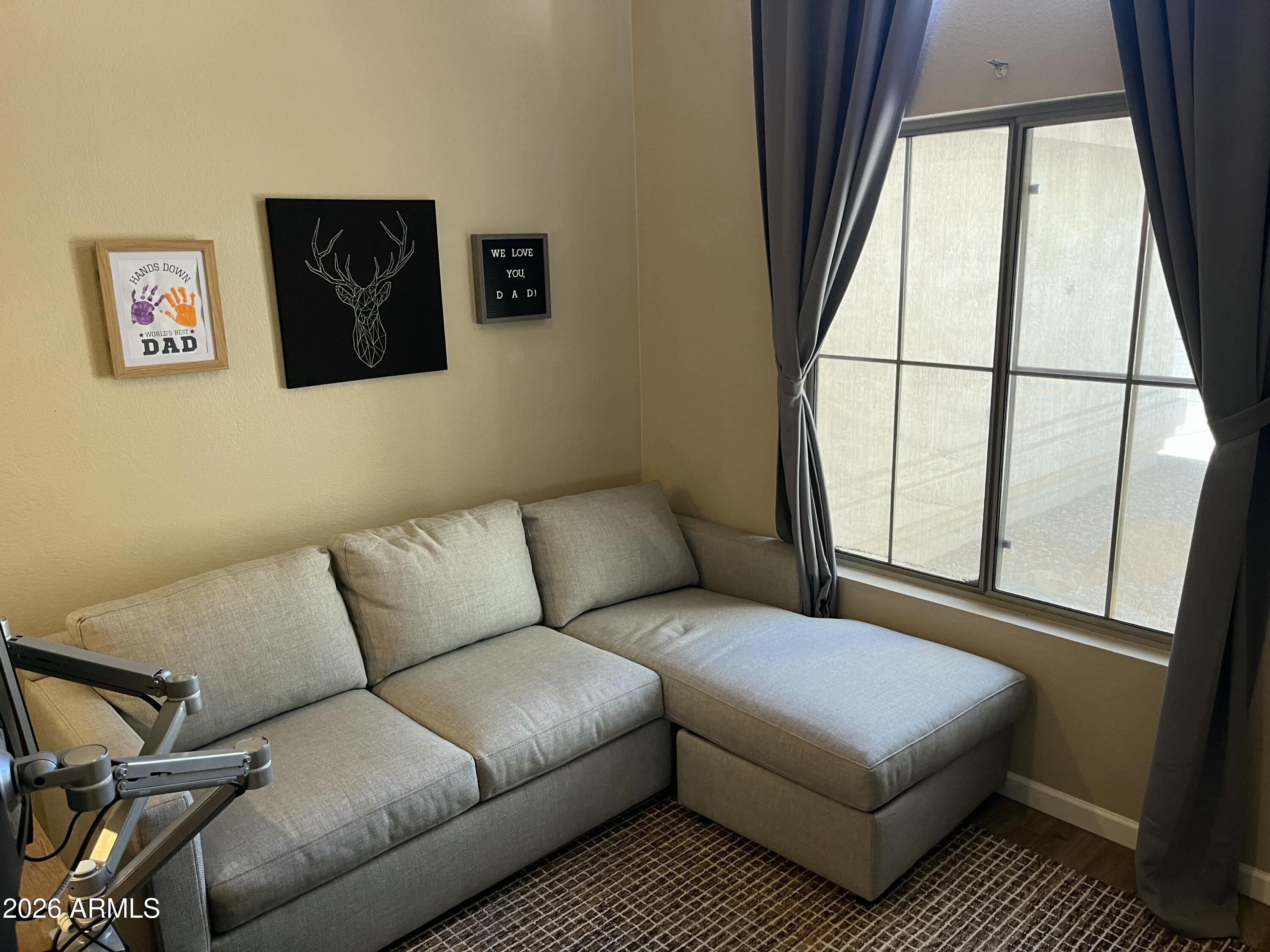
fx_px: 954
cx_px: 635
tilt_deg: -14.1
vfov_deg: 53.1
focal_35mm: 26
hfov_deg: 67.3
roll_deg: +1.5
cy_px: 476
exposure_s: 1/60
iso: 100
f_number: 1.6
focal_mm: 5.1
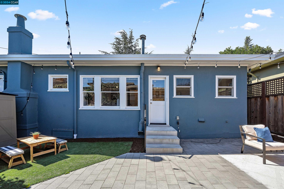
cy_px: 94
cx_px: 142
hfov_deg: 104.3
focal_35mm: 14
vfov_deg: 81.2
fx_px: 110
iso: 125
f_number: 8
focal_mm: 14
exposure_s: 1/160
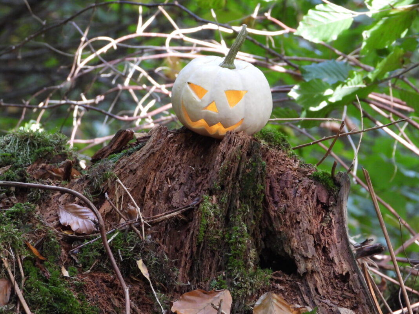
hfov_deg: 5.0
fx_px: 4842
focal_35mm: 400
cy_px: 157
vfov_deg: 3.7
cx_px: 210
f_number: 5
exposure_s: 1/30
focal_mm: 71.9
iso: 560
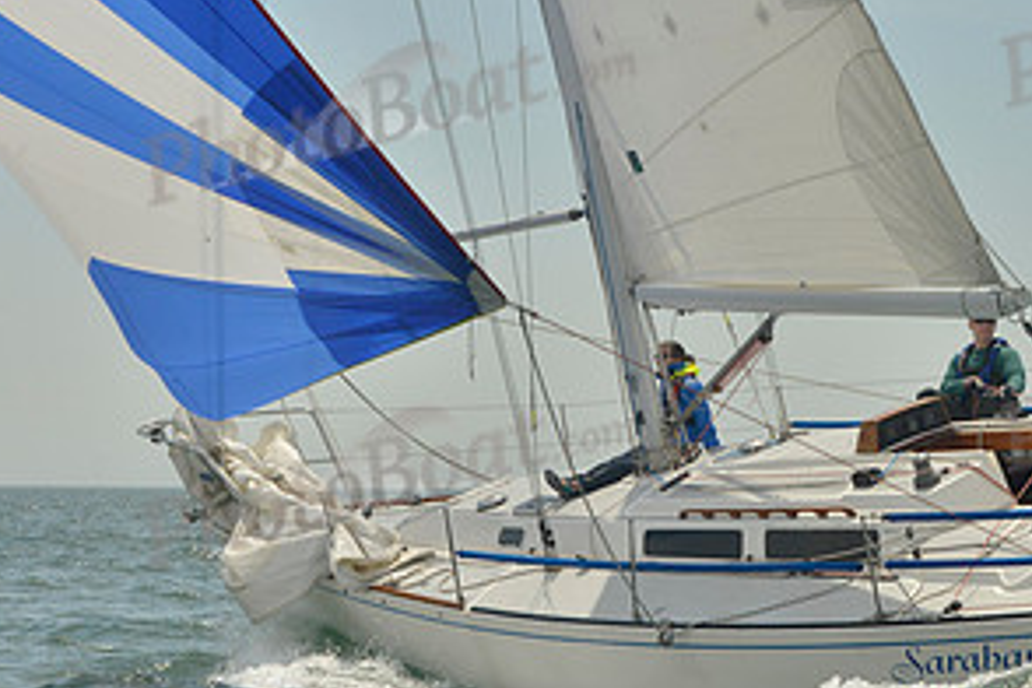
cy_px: 247
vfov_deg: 9.9
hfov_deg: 14.8
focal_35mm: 138
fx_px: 3956
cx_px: 821
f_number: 13
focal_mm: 70
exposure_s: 1/1600
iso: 560
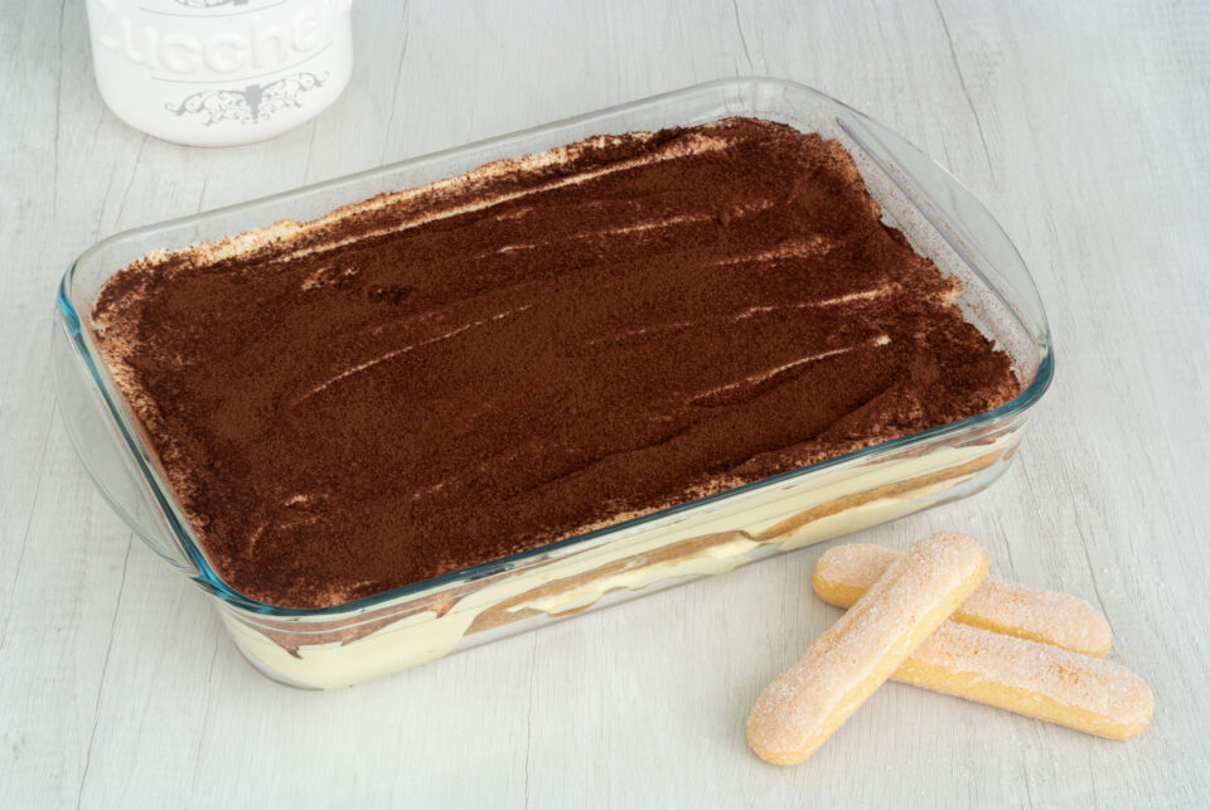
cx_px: 605
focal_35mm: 100
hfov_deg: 20.4
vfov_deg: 13.7
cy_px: 405
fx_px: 3366
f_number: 11
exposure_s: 1/3
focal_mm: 37.3
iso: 100
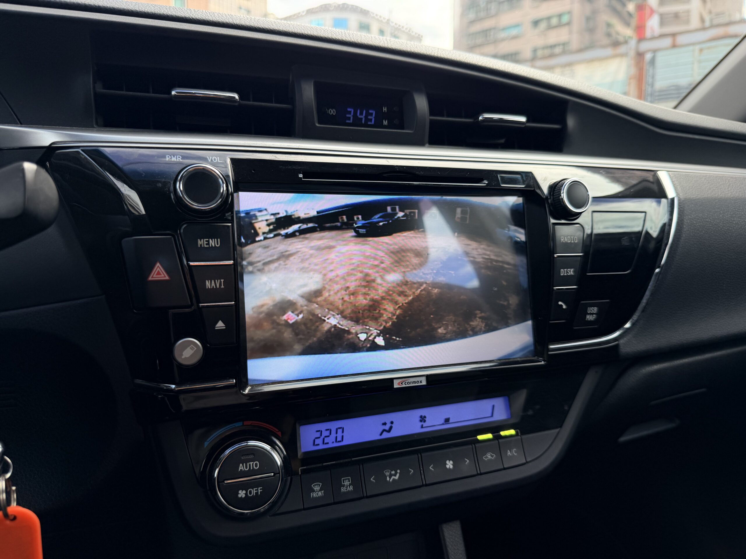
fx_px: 517
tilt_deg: -5.8
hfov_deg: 71.6
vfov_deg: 56.8
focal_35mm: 24
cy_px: 280
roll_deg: -0.2
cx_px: 373
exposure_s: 1/123
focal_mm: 6.76
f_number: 1.78
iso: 50
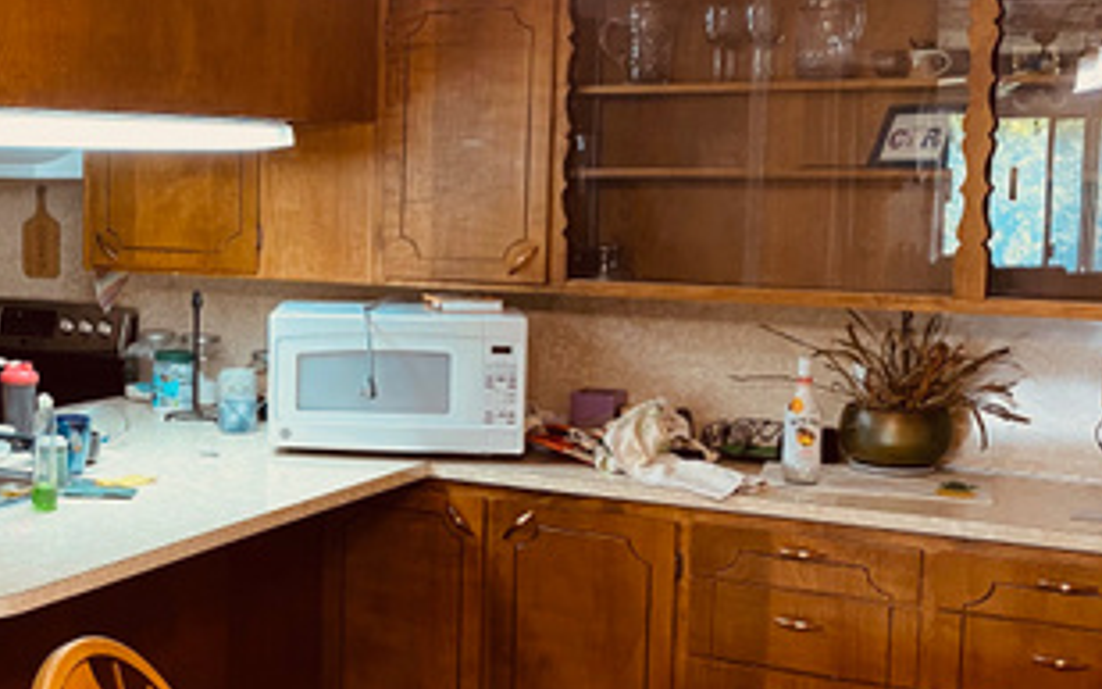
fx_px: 1712
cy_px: 332
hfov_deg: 33.7
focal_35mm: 57
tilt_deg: -4.7
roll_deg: -0.2
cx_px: 100
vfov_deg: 22.7
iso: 200
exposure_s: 1/60
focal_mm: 4.25
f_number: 1.8
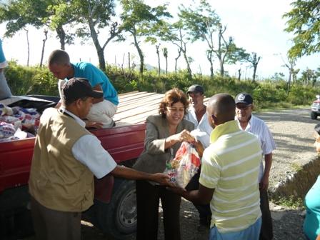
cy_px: 120
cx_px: 160
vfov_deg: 42.9
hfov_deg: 55.4
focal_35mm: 33
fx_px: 305
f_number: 2.8
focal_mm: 5.5
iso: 100
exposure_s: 1/400
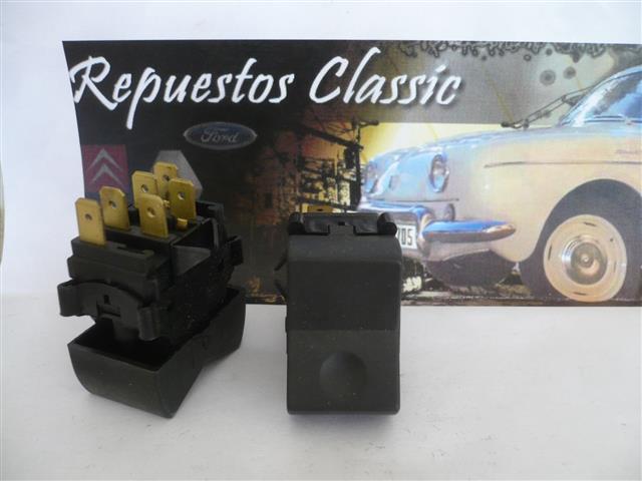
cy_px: 240
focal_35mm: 35
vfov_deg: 40.7
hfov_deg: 52.6
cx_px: 321
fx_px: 649
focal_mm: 5.8
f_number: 2.8
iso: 160
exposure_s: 1/30
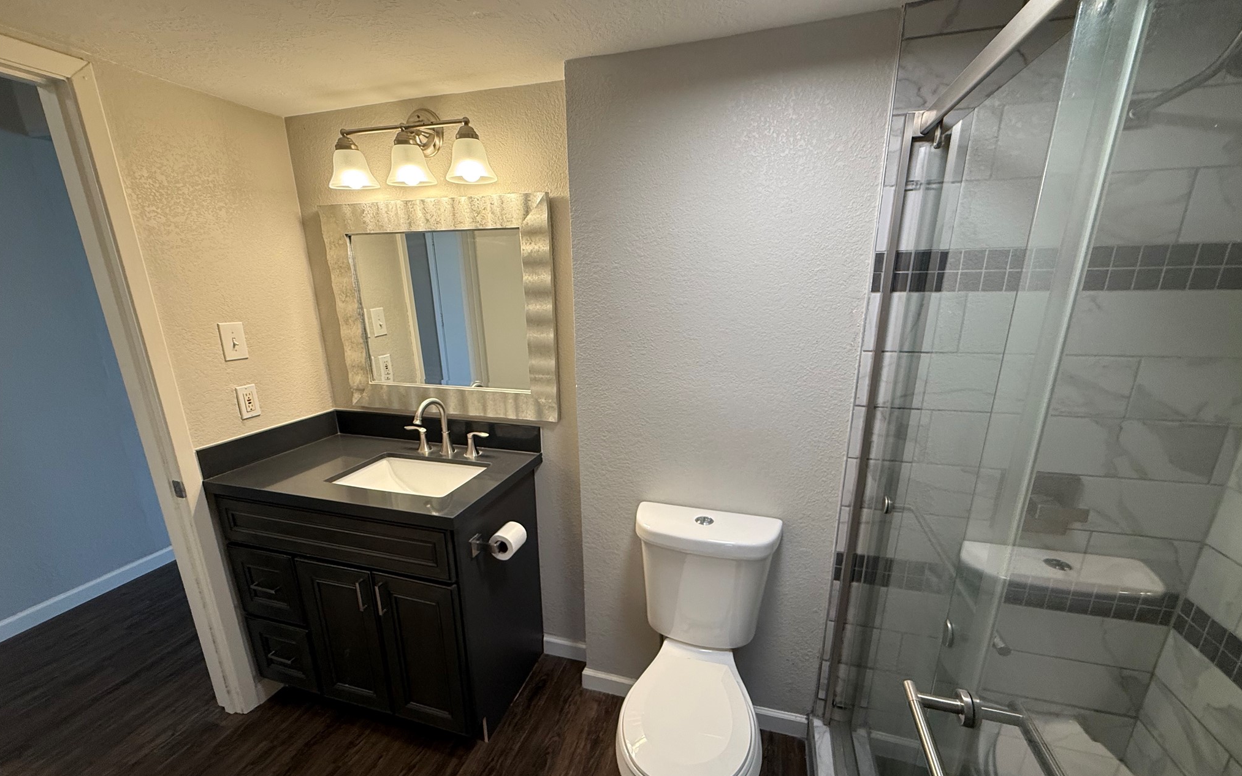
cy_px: 431
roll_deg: +0.8
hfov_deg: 101.5
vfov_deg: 74.5
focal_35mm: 15
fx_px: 508
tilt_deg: -16.0
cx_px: 620
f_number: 2.2
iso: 200
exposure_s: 1/120
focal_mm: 2.22
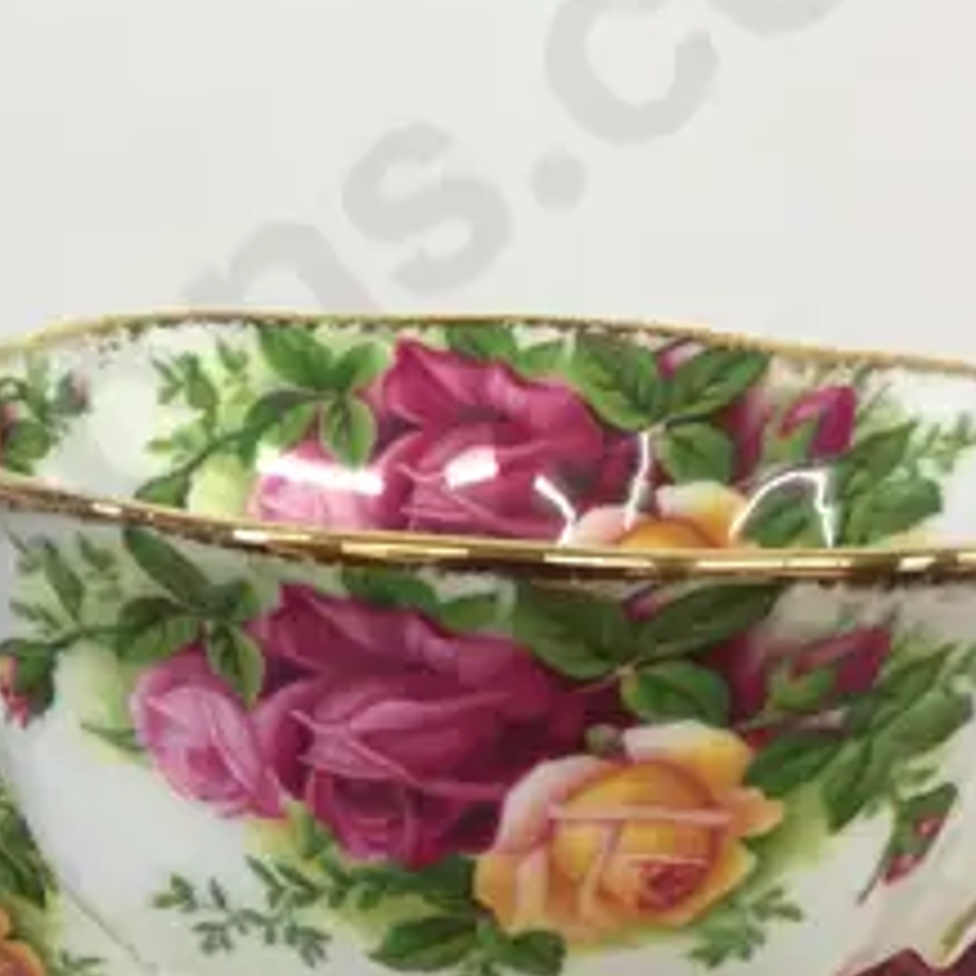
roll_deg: -0.8
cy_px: 1016
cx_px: -657
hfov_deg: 13.3
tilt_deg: -16.9
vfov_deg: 14.2
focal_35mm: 121
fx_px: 3860
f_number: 2.2
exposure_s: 1/17
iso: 40
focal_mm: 4.15
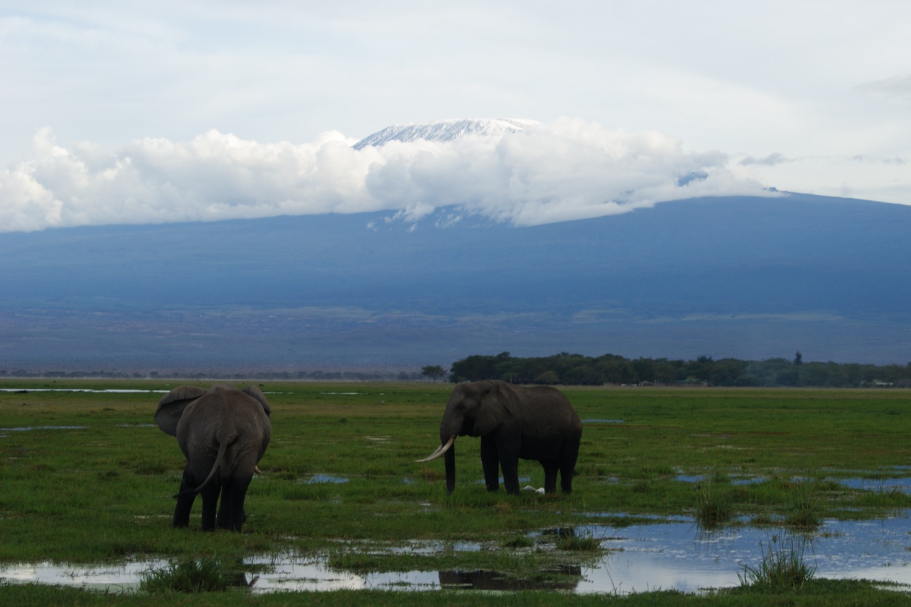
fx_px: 2723
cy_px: 287
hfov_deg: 19.0
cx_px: 582
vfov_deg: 12.7
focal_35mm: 108
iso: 100
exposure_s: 1/125
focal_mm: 55
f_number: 9
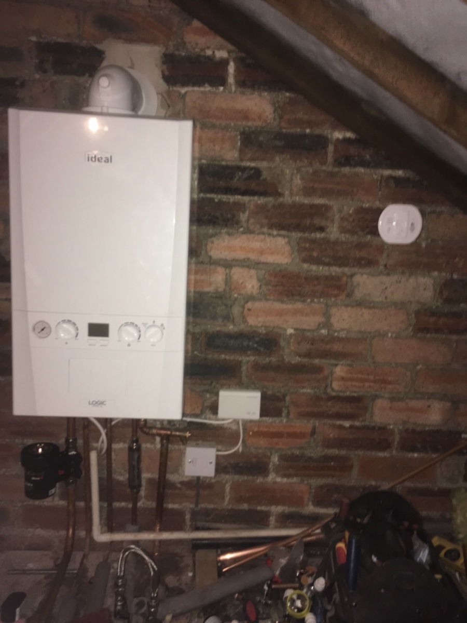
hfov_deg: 48.2
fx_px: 522
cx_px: 234
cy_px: 312
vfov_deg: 61.7
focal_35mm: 29
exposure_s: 1/17
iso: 80
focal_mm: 4.15
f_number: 2.2
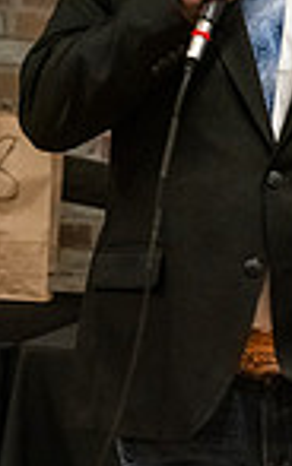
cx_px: 130
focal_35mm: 308
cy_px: 22
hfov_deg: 4.3
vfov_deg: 6.8
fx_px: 3918
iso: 6400
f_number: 6.3
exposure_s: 1/40
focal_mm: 99
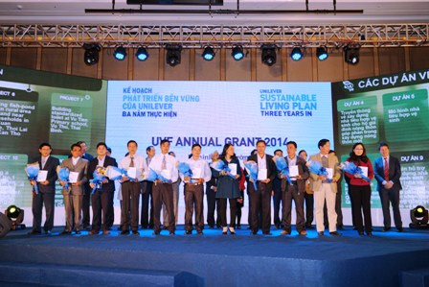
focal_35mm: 30
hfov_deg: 61.9
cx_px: 214
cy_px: 144
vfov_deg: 43.6
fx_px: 358
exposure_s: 1/100
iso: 200
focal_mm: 30
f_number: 5.6
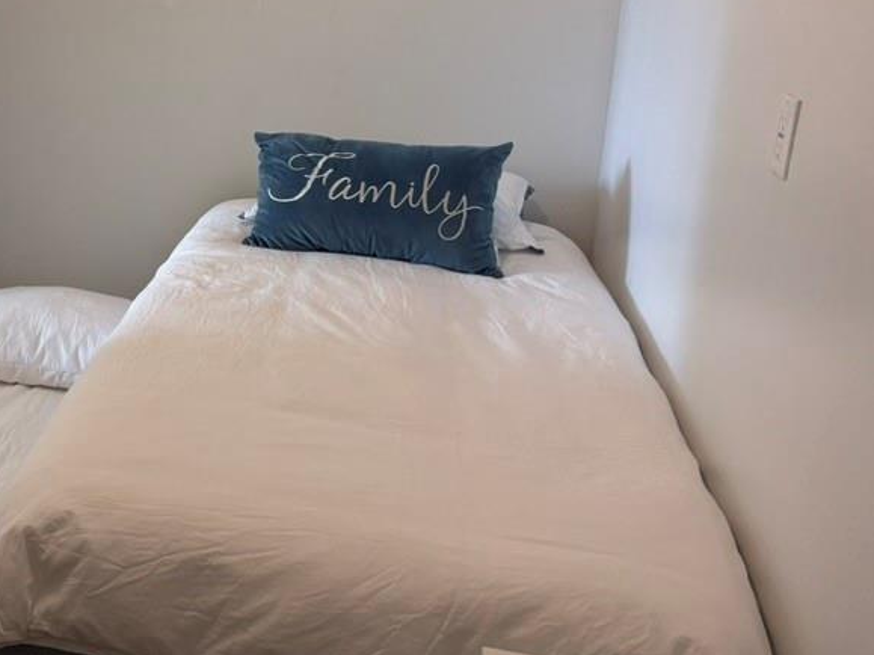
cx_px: 136
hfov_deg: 39.1
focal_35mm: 46
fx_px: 1161
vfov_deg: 31.1
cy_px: 178
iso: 100
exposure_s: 1/60
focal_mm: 5.96
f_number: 1.6
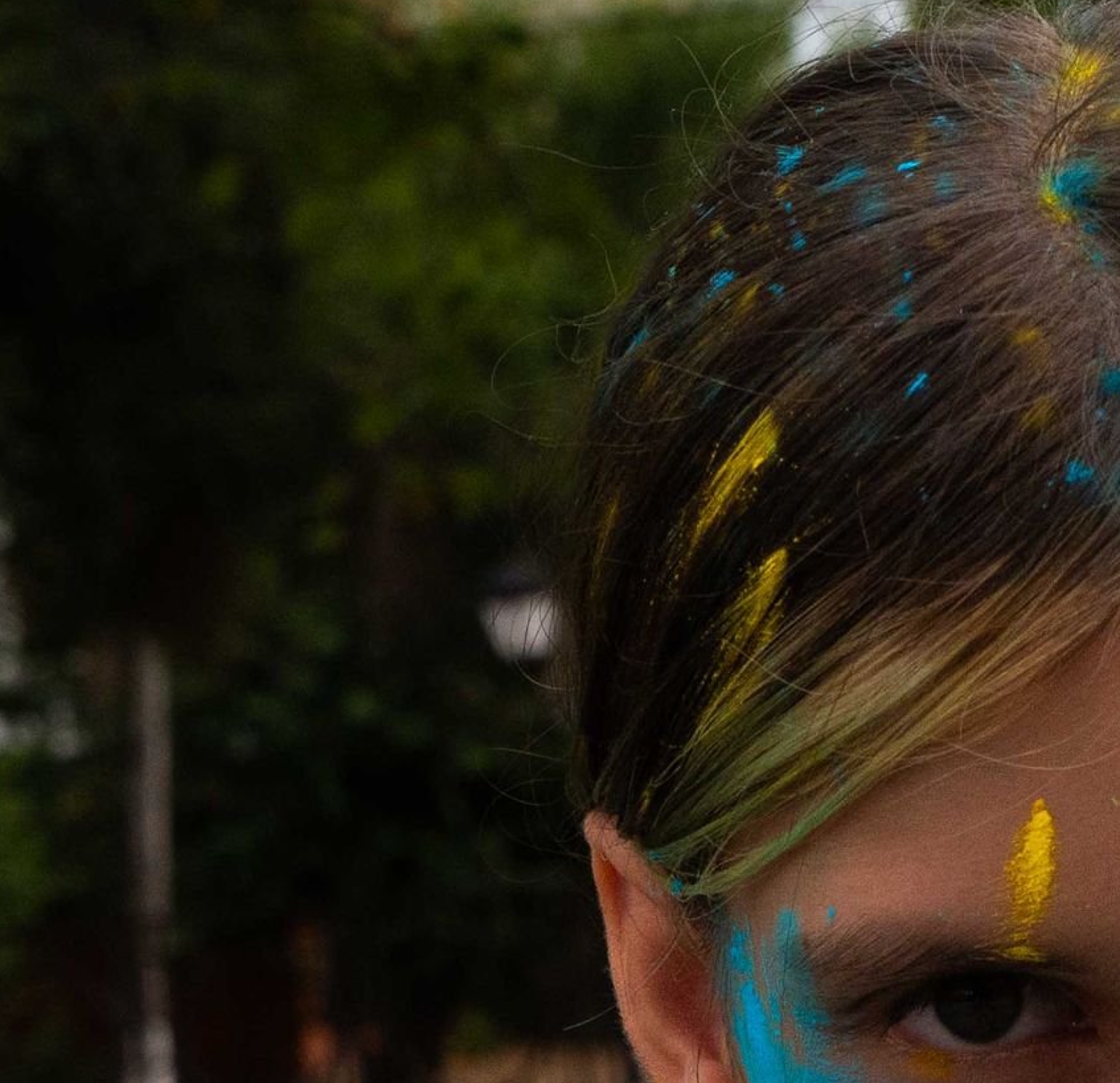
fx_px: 7165
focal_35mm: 199
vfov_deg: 8.5
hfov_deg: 8.9
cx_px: 1183
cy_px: 1368
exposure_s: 1/800
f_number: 13
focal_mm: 57
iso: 1600
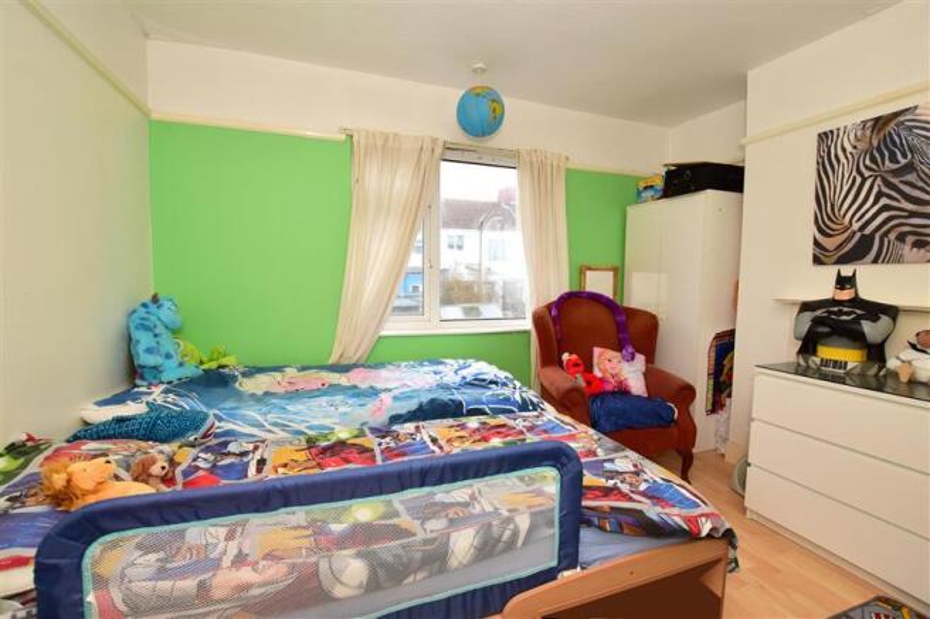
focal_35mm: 15
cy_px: 310
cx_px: 465
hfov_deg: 100.4
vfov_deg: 77.3
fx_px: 387
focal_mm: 10
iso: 400
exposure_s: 1/50
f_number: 6.3
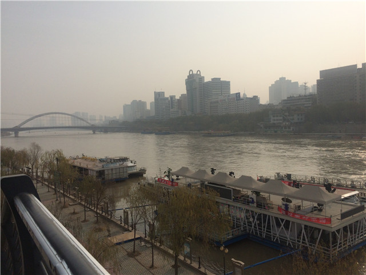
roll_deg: +3.7
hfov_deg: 61.7
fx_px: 307
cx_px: 183
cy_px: 138
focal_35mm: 29
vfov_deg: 48.2
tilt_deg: -3.7
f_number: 2.2
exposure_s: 1/5128
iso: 32
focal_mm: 4.15
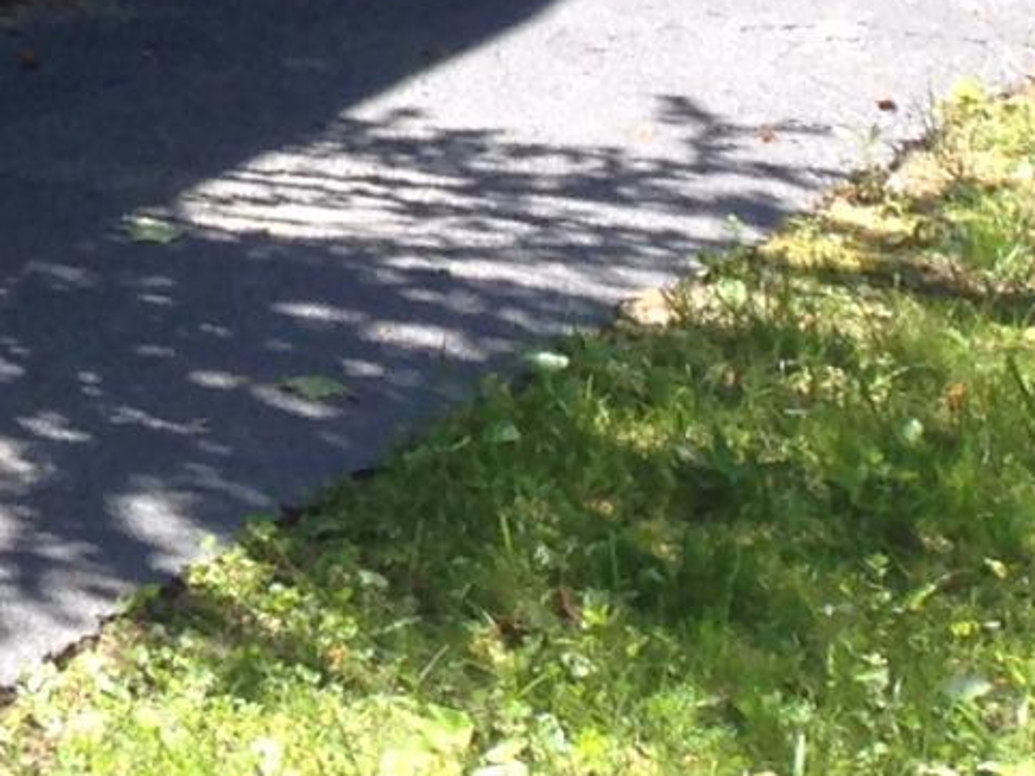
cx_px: -2066
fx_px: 6128
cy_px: -1629
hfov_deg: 8.2
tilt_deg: +4.7
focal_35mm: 205
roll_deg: +2.2
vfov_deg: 6.5
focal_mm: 4.12
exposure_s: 1/274
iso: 50
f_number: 2.4
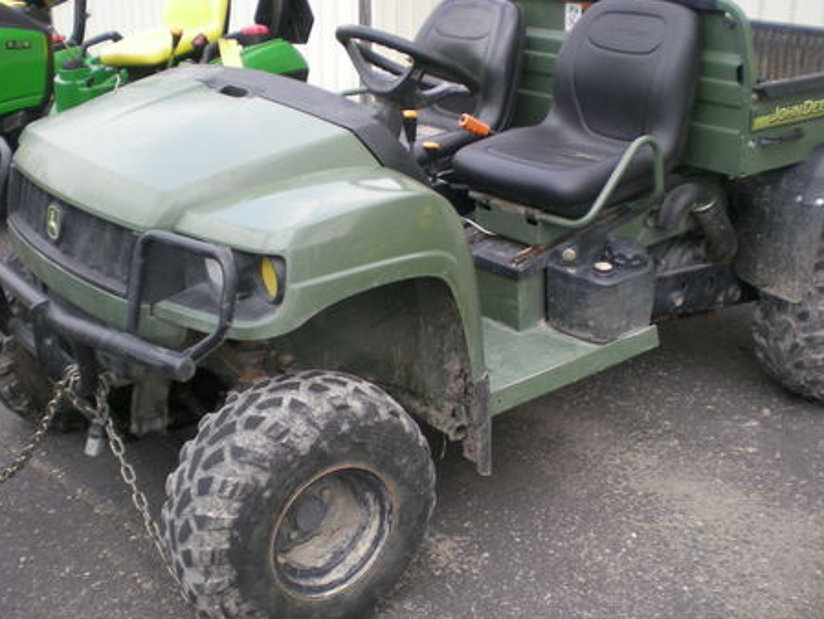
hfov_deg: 41.2
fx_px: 1095
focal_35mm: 46
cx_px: 400
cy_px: 340
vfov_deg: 31.5
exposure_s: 1/188
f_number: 3.1
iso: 50
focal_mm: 6.3
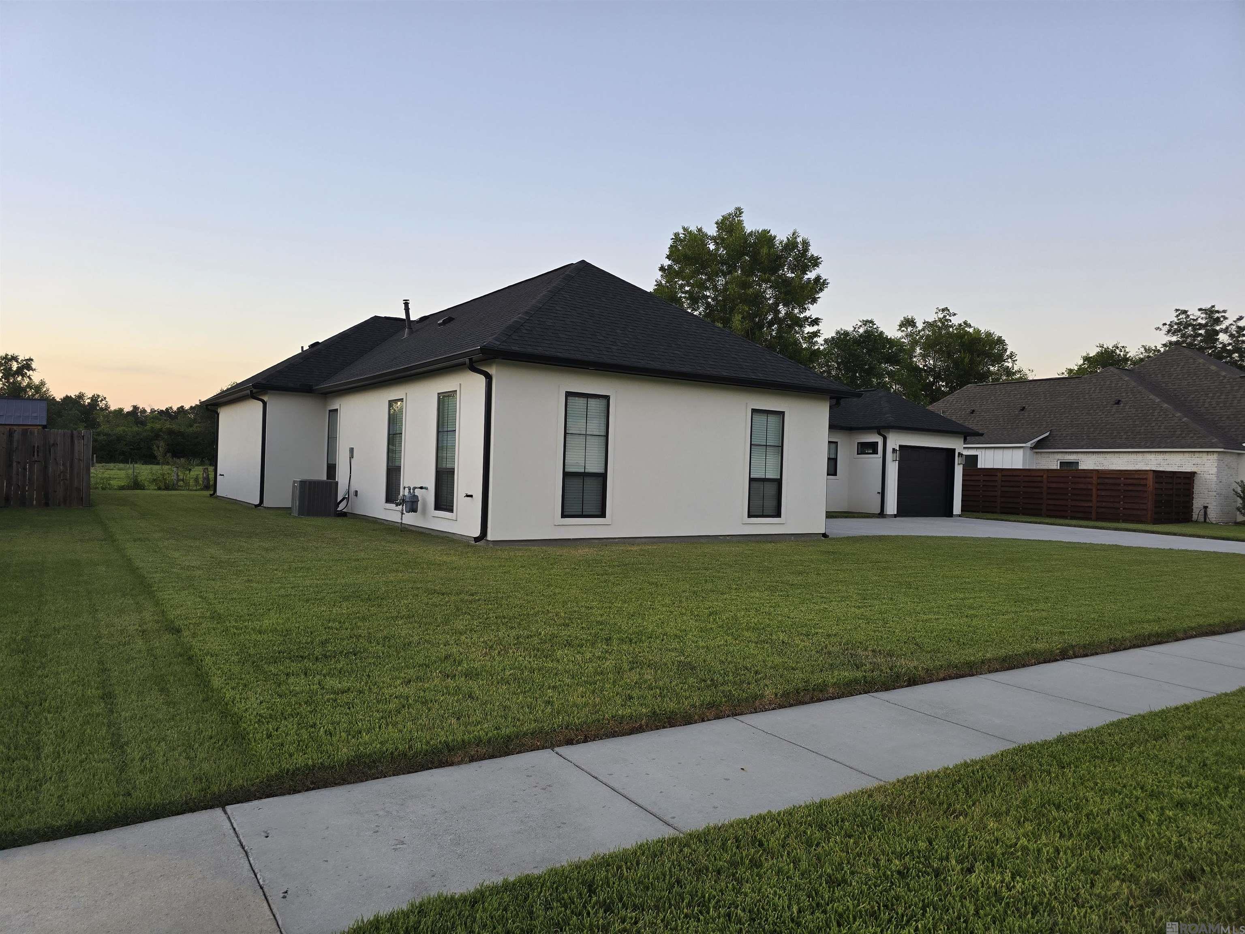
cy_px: 467
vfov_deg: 58.9
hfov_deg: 73.9
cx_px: 622
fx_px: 827
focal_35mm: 23
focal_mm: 6.3
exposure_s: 1/180
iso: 80
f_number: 1.7
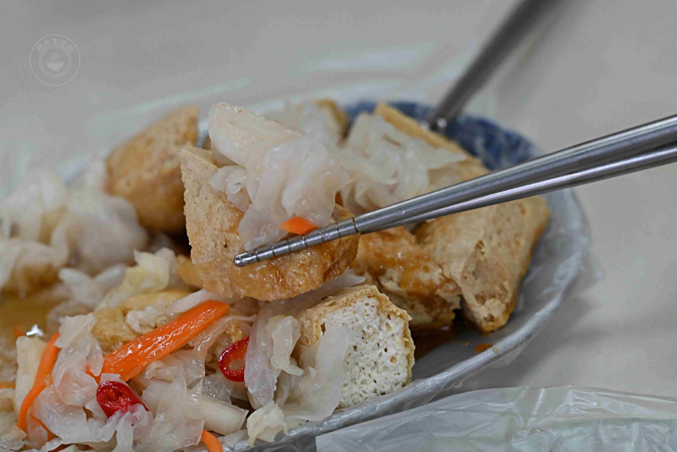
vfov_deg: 18.2
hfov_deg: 27.0
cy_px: 226
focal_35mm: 75
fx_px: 1410
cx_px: 338
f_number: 3.2
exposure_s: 1/200
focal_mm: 50
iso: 900
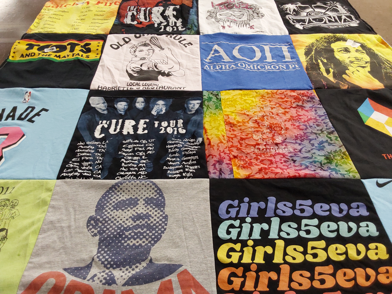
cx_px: 196
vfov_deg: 49.7
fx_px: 317
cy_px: 147
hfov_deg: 63.4
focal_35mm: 28
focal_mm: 2.91
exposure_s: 1/60
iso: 160
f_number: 1.9
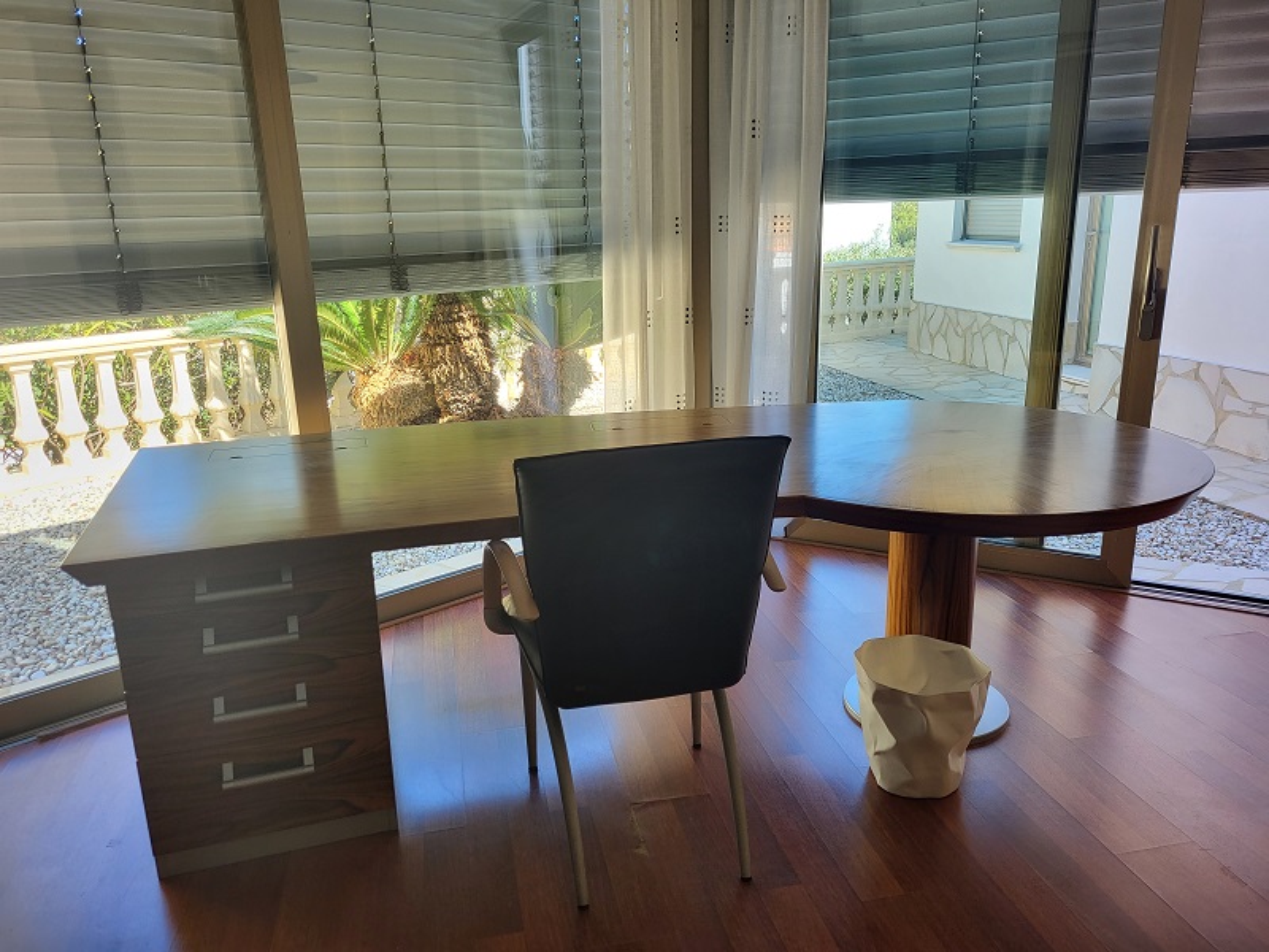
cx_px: 634
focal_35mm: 26
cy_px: 476
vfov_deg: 53.1
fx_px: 953
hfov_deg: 67.3
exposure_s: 1/121
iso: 40
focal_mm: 5.4
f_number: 1.8
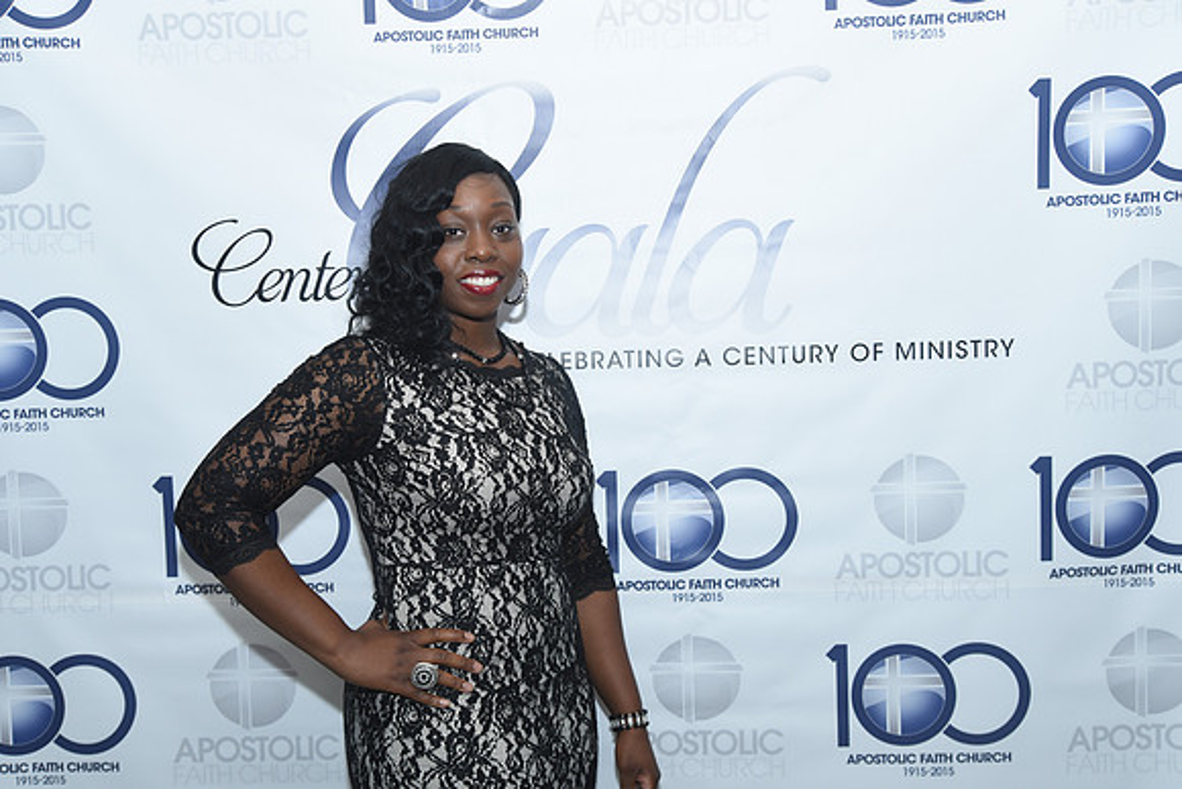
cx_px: 591
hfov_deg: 43.6
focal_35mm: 45
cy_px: 394
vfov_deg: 29.9
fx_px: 1478
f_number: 5
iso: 500
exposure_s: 1/100
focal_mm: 45
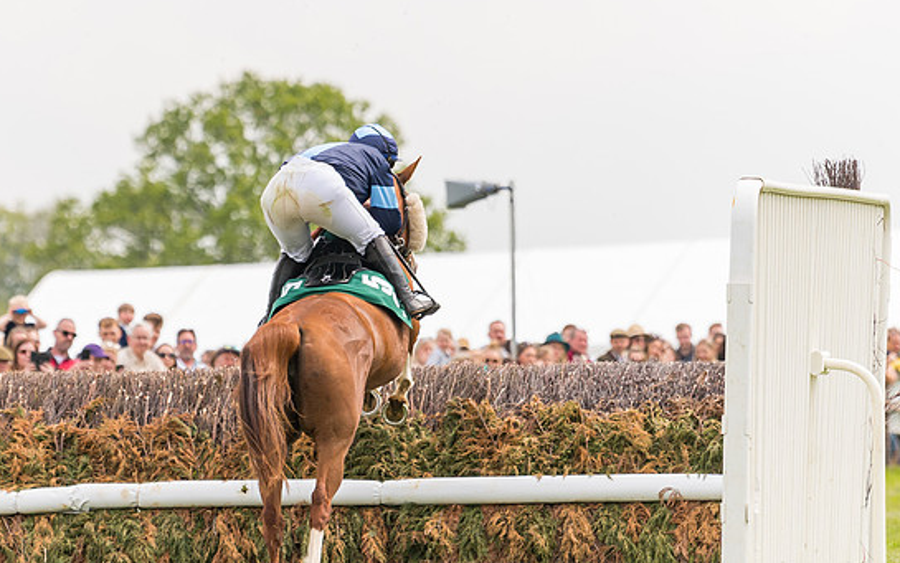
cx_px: 315
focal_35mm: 439
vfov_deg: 3.0
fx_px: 10771
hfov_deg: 4.8
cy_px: 323
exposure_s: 1/2500
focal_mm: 200
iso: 400
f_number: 4
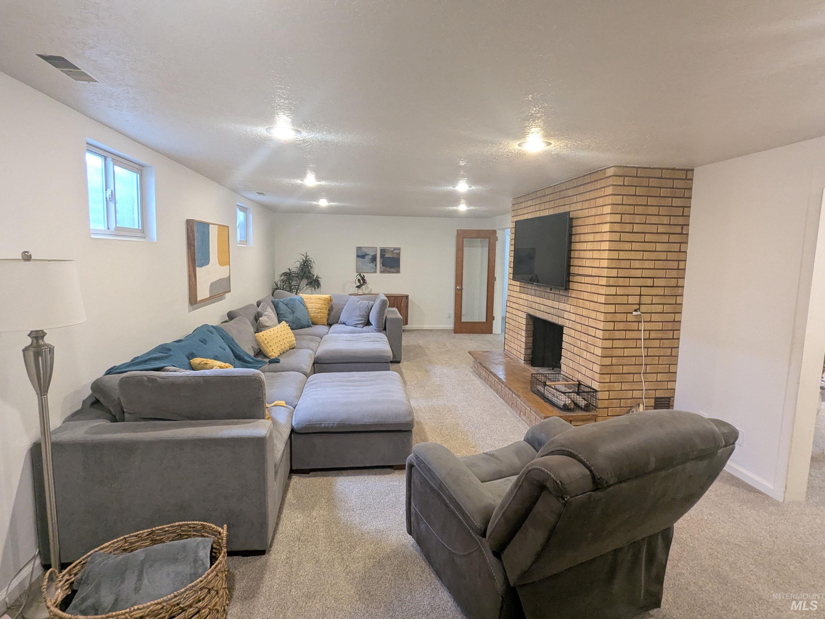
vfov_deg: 74.7
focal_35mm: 17
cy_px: 297
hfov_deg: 91.0
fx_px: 405
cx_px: 401
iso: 293
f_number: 2.2
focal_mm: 2.35
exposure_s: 1/30
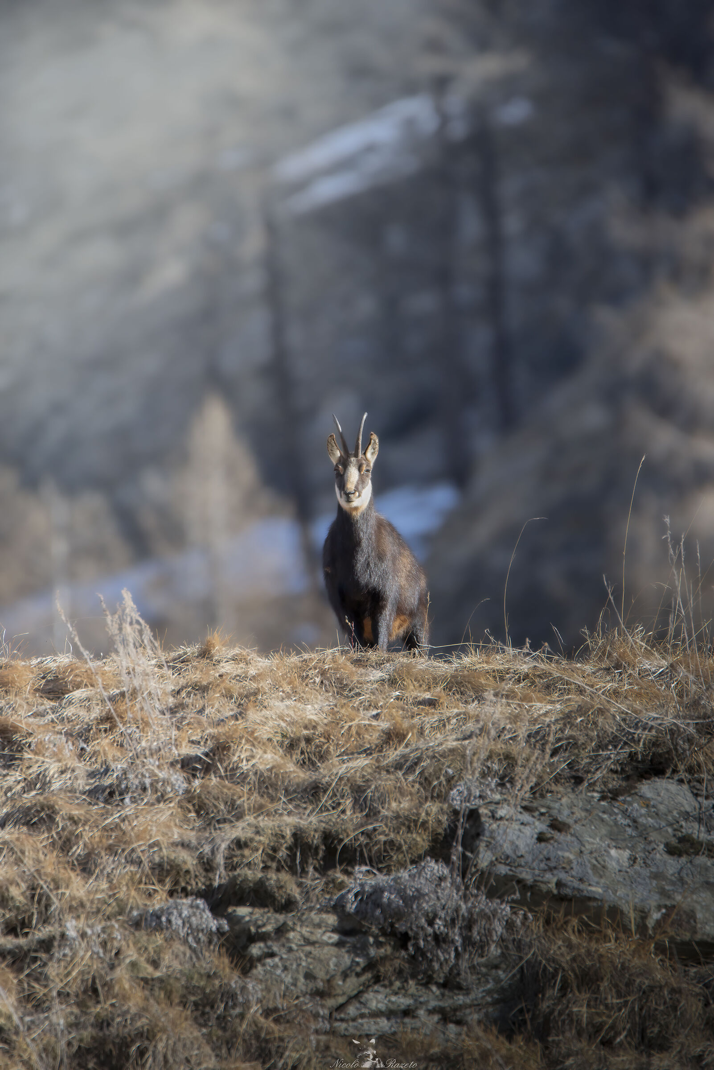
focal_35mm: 600
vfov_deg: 3.4
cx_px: 357
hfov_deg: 2.3
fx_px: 17833
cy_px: 535
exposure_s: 1/1600
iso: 1600
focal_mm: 600
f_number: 7.1
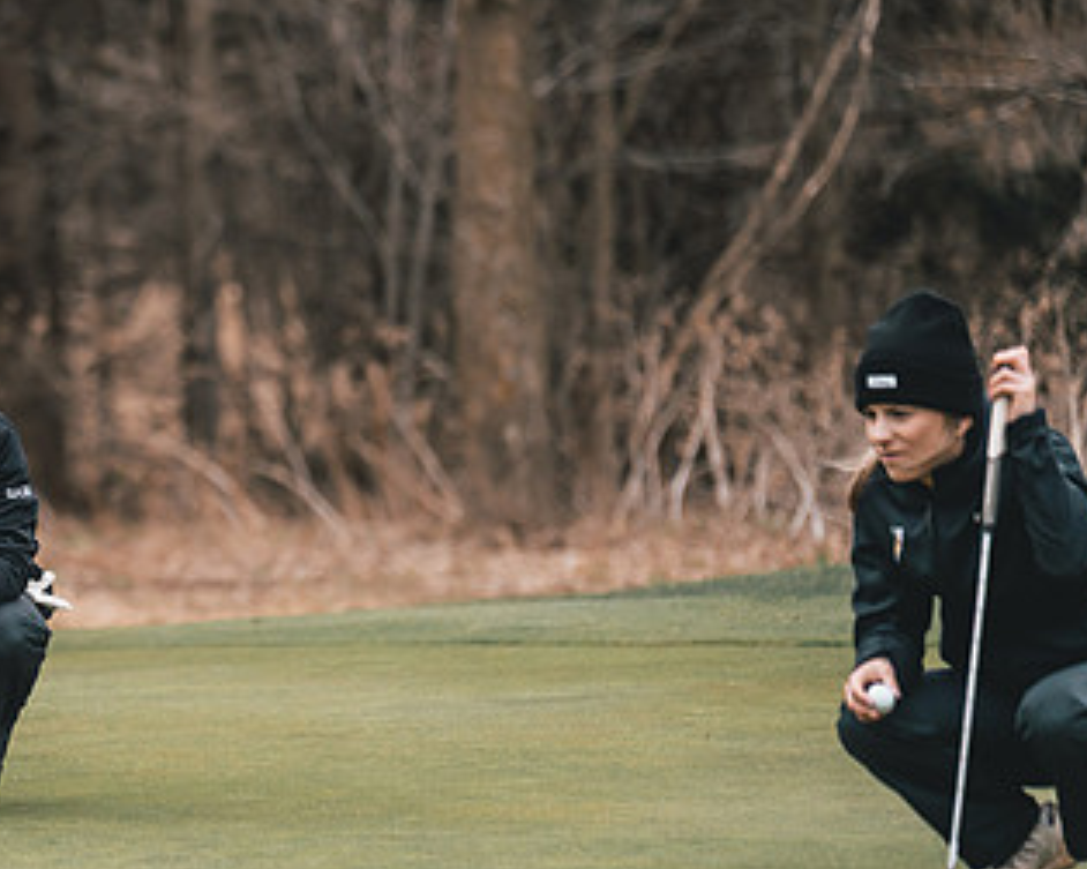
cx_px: -62
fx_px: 10452
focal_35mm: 325
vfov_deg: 4.8
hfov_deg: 5.9
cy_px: 499
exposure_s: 1/4000
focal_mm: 150
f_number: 2.8
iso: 640
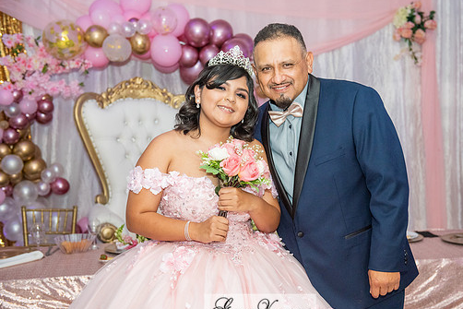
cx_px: 260
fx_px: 669
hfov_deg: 38.1
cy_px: 166
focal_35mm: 52
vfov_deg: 26.0
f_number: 3.5
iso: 1250
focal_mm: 45
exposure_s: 1/160
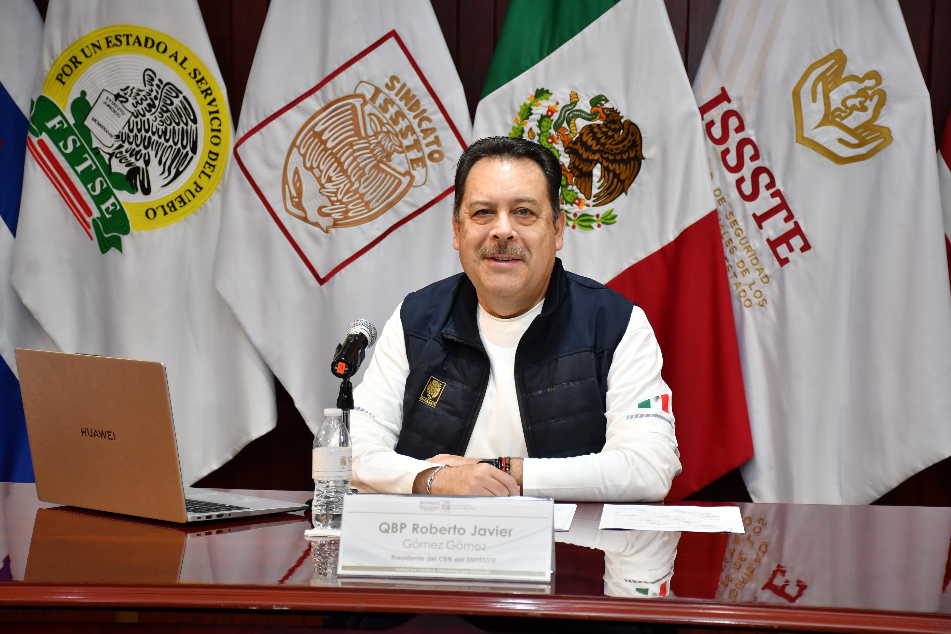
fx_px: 2377
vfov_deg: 15.2
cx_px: 476
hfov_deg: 22.6
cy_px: 317
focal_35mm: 90
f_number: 5.6
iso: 1000
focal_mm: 60
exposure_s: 1/100
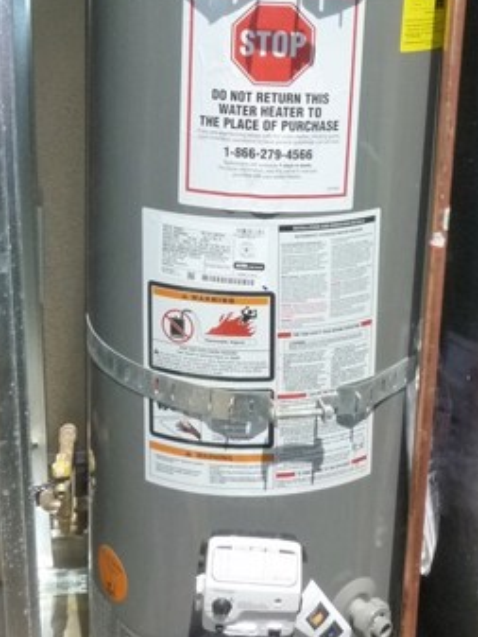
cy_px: 127
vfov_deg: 33.9
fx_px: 1012
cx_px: 280
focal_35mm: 55
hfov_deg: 26.5
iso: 400
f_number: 6.3
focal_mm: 5.2
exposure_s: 1/800
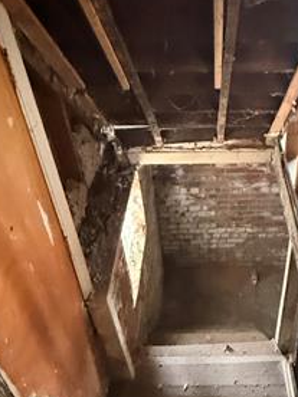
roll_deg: +1.4
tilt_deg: -42.9
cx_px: 210
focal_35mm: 39
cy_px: 280
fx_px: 448
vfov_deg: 46.7
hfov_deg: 36.2
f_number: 2.2
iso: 1600
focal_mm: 2.22
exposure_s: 1/34
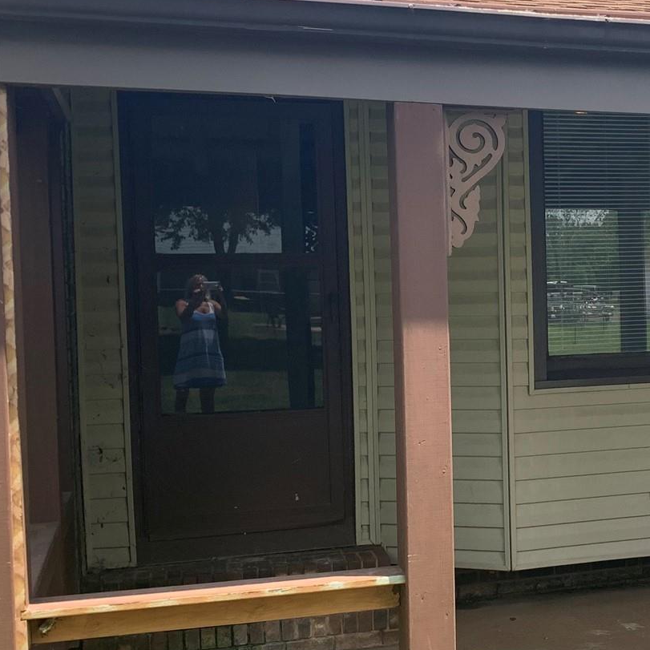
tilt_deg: -0.8
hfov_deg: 28.1
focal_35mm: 58
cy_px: 324
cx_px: 625
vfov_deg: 29.6
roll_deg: +0.6
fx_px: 1232
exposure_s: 1/777
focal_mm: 4.25
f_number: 1.8
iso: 25
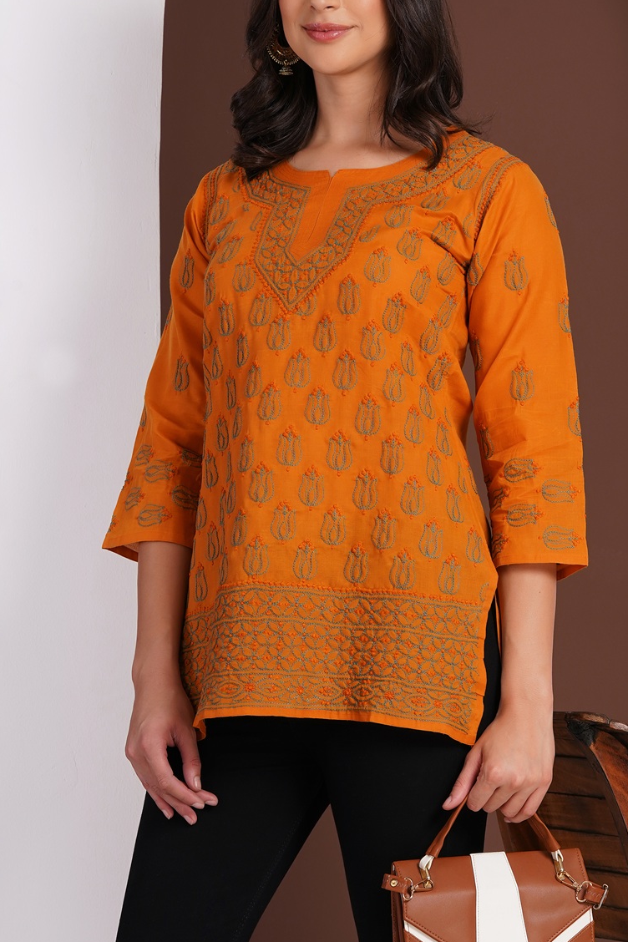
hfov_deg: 9.5
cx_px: 367
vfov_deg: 14.2
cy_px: 444
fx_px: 3794
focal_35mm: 145
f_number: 10
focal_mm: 109
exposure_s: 1/125
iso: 250
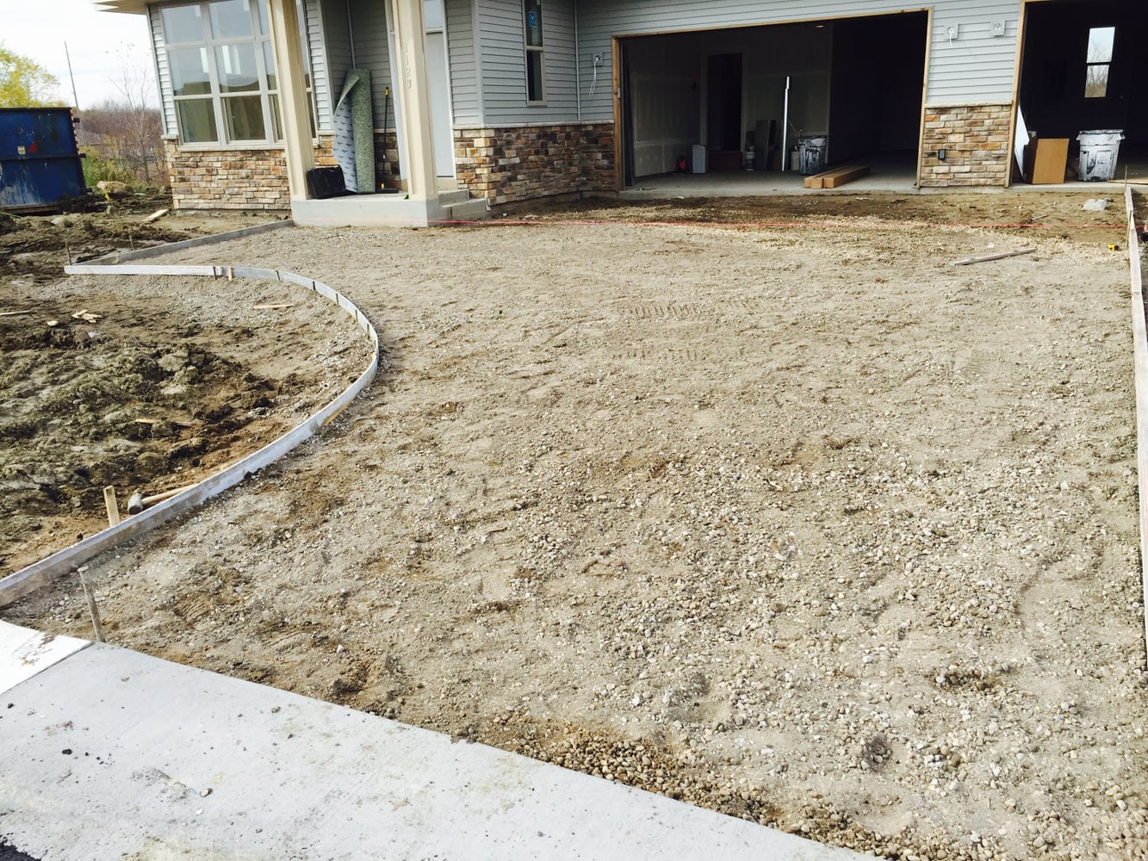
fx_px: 962
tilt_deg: -16.1
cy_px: 430
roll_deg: +2.3
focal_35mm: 29
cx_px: 574
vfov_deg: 48.2
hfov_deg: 61.7
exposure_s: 1/842
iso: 32
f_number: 2.2
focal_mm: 4.15
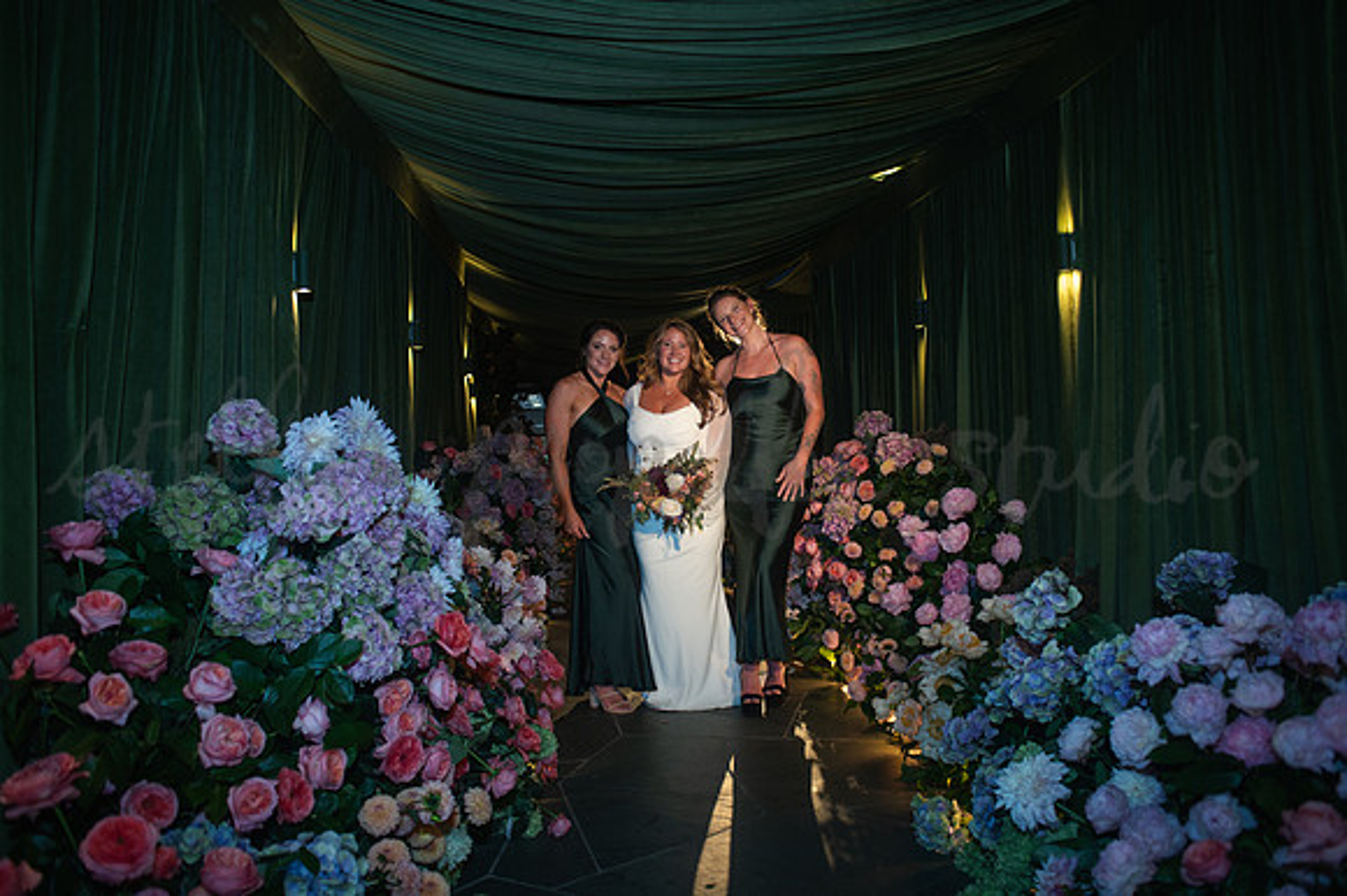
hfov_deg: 63.5
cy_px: 448
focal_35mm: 29
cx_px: 674
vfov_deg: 44.8
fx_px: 1088
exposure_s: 1/80
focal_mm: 28
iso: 800
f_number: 2.8
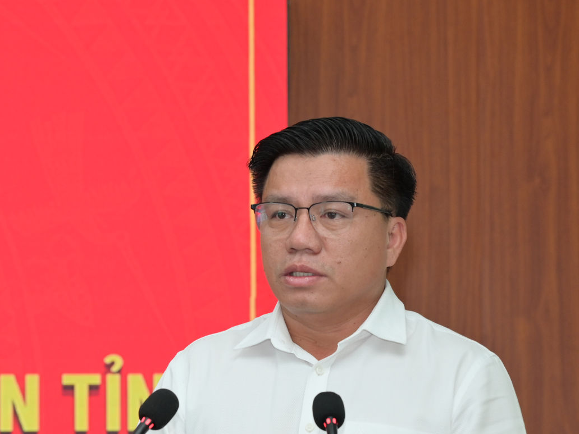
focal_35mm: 229
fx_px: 3830
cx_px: 116
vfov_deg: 6.5
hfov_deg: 8.6
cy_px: 351
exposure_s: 1/160
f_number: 5.6
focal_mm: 120
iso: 800
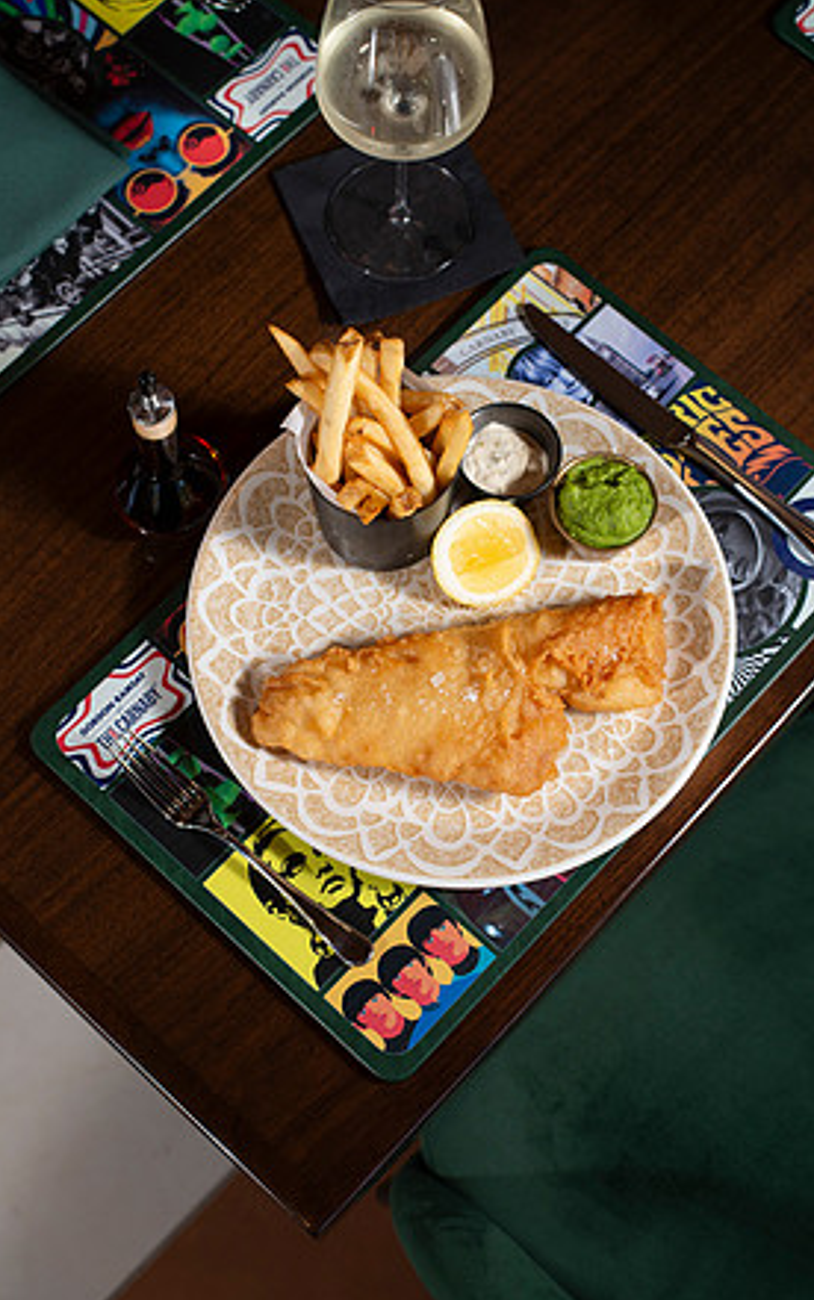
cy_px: 649
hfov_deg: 24.9
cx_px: 386
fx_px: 1844
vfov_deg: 38.9
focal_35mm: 52
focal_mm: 50
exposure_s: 1/250
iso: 250
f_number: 5
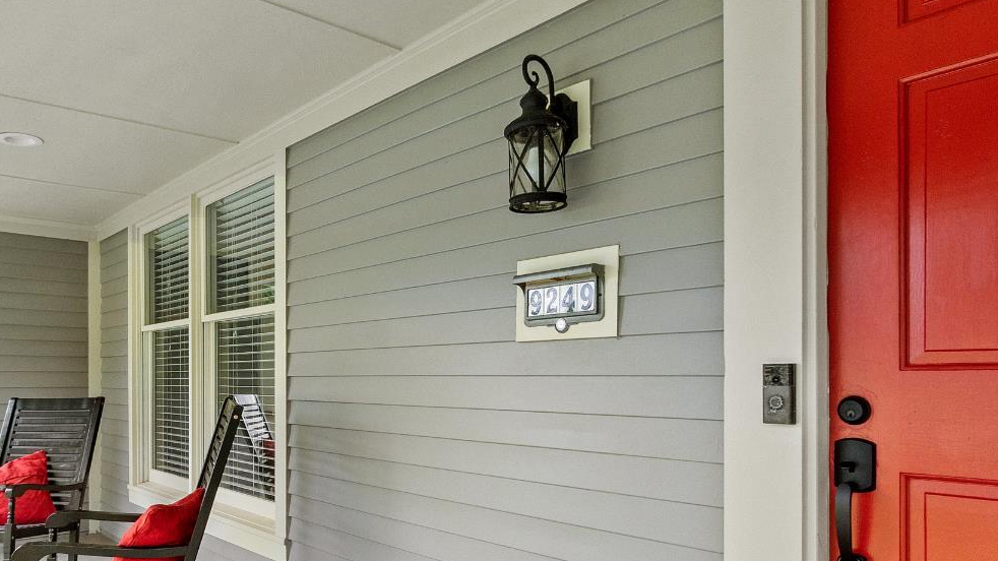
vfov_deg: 46.7
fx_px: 635
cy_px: 385
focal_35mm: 24
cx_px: 417
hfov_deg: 75.7
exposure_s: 1/100
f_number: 8
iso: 400
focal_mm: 10
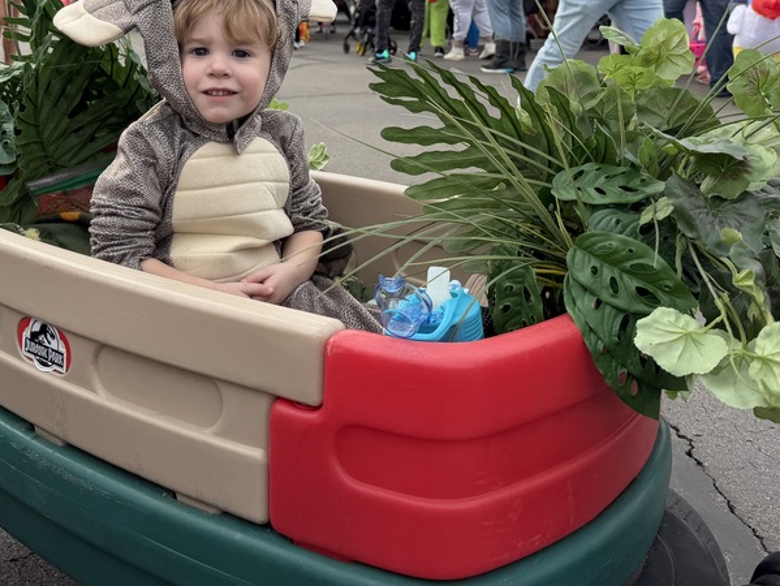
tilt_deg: -7.1
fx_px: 924
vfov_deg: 33.9
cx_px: 294
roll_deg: -1.6
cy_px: 102
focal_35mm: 41
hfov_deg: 45.4
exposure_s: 1/2169
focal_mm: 6.76
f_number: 1.78
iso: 80
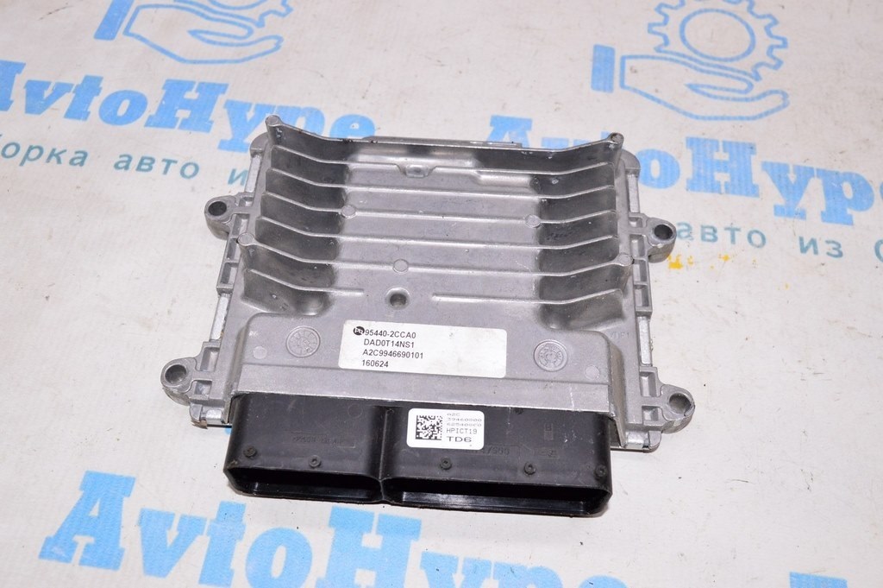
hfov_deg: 55.1
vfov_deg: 38.3
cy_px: 294
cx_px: 442
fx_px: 846
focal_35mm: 34
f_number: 8
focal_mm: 23
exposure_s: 1/160
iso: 1600
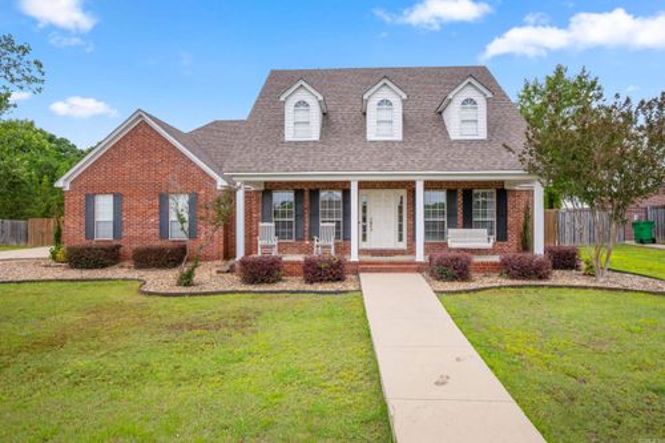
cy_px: 222
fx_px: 393
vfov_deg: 58.8
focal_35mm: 21
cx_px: 332
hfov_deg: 80.4
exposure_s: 1/320
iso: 200
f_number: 9
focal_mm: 14.2
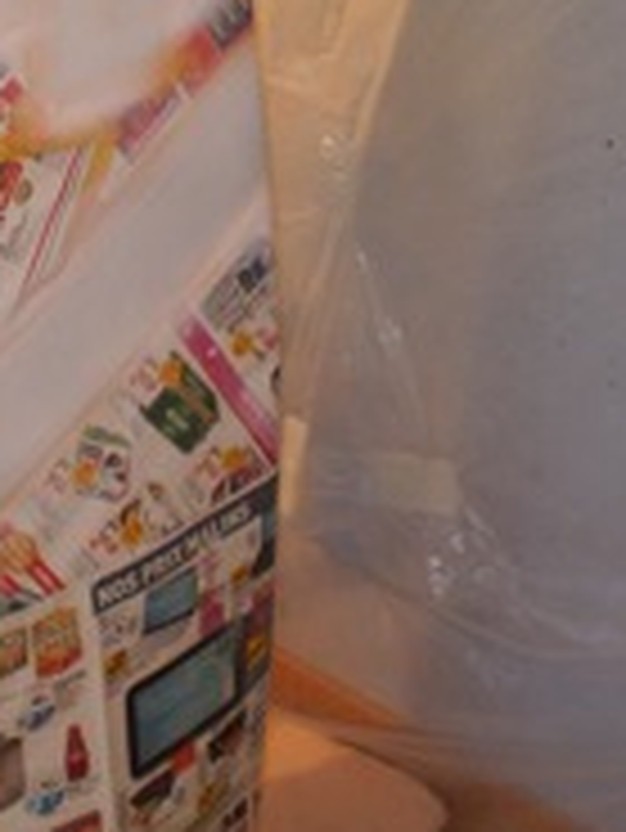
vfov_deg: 22.1
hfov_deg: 16.7
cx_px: 32
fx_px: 2095
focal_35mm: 87
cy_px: 135
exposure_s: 1/30
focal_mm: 6.3
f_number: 3.1
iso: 125
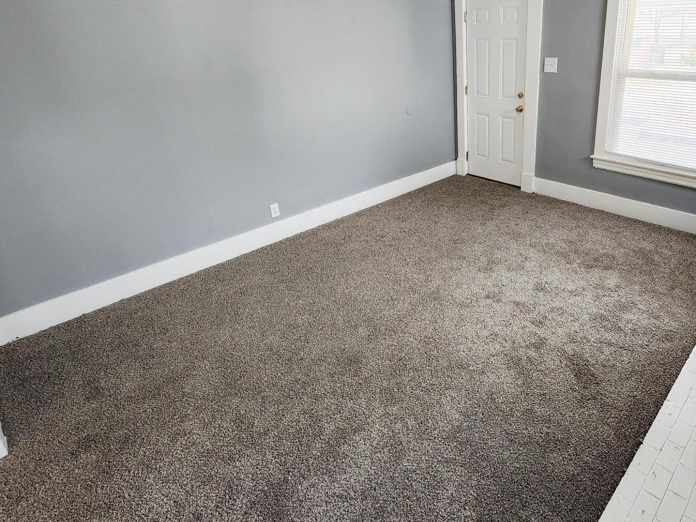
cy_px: 196
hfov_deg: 79.5
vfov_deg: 65.0
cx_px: 454
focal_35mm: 20
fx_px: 402
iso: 160
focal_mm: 2.2
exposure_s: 1/60
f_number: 2.2
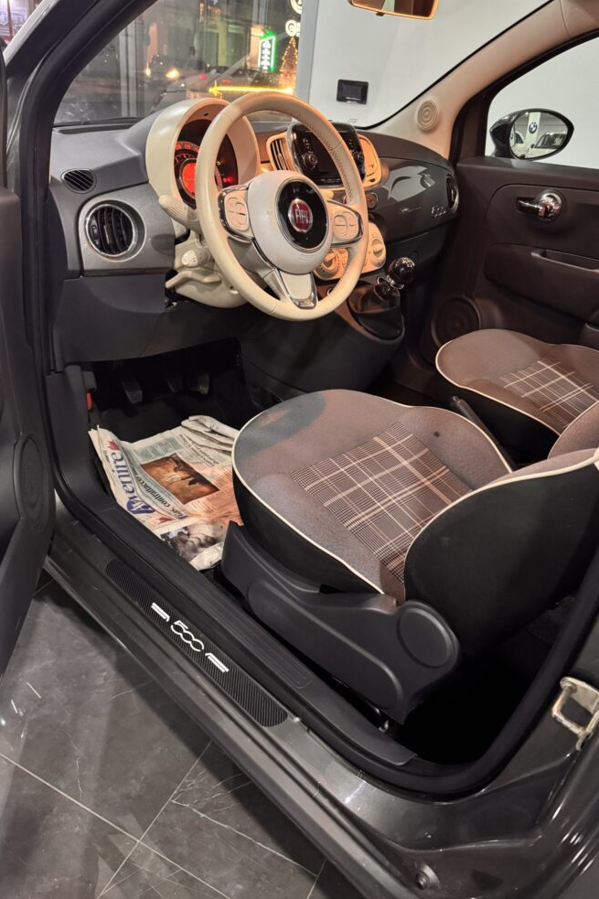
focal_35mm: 26
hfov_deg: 49.5
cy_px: 460
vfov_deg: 69.4
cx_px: 292
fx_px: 649
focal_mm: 6.76
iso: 1000
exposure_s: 1/33
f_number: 1.78
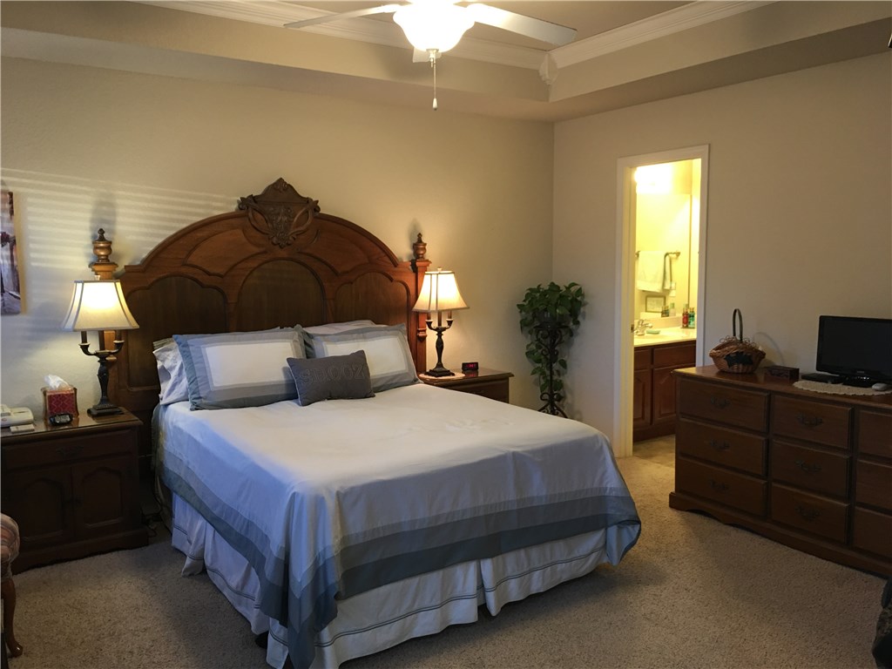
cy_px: 334
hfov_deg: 61.7
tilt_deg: -5.4
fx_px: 747
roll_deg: -0.4
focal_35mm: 29
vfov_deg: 48.2
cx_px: 446
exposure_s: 1/15
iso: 50
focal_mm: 4.15
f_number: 2.2
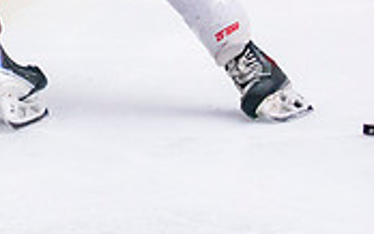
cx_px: -46
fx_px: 4518
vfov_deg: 3.0
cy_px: -183
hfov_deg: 4.7
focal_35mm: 443
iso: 3200
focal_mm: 70
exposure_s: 1/640
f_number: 2.8
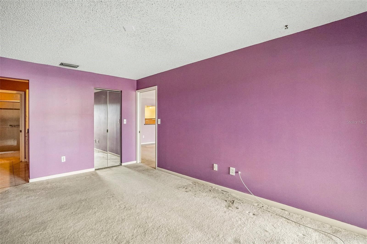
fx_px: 153
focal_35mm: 15
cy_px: 122
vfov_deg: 77.3
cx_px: 184
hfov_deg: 100.4
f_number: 8
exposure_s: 1/30
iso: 3200
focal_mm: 10
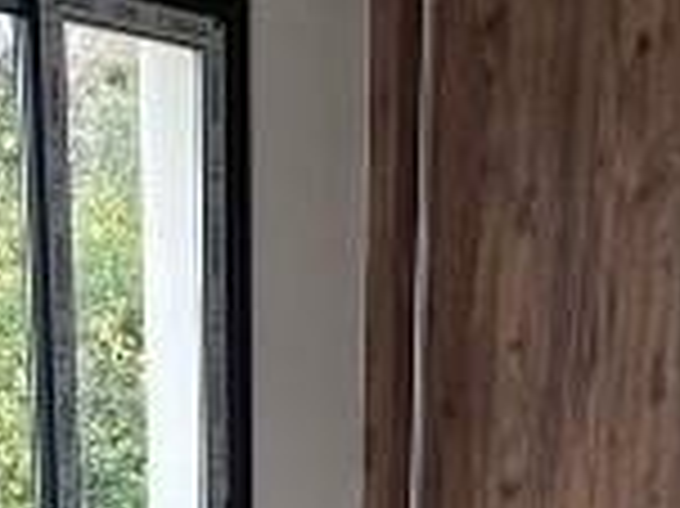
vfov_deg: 13.1
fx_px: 1865
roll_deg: -3.6
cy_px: 1065
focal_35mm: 95
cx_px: 486
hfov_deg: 20.5
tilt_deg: -22.1
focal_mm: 2.22
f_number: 2.2
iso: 64
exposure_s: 1/99
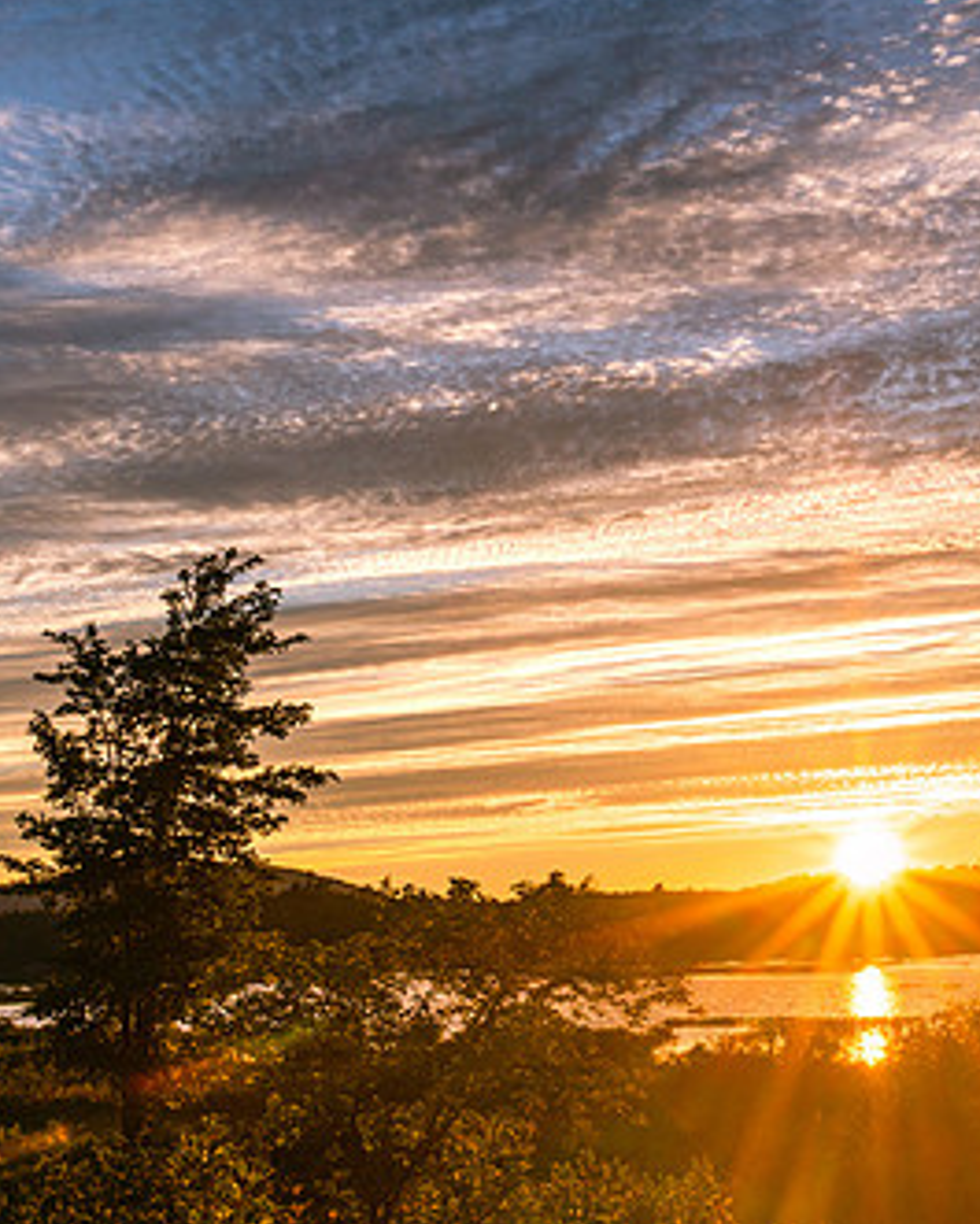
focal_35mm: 62
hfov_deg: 23.7
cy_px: 660
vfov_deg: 30.5
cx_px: 934
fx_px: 2247
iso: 100
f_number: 14
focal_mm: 24
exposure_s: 1/100
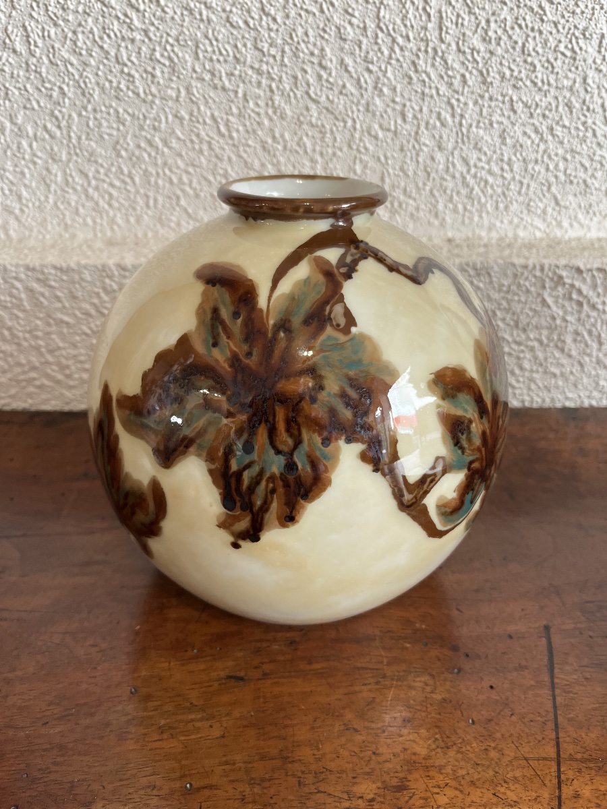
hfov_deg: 53.1
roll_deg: -0.7
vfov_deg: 67.3
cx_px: 304
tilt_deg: -27.4
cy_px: 404
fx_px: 608
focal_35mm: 26
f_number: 1.6
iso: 125
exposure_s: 1/100
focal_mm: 5.1
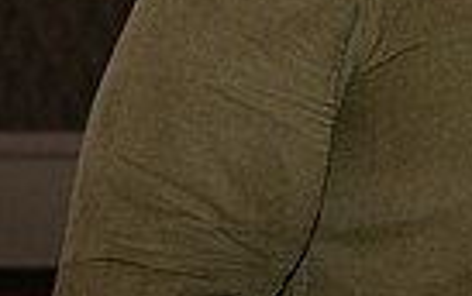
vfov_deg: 6.1
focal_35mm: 216
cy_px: 25
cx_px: 613
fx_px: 2782
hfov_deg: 9.5
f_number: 4
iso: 500
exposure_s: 1/125
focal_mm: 34.5
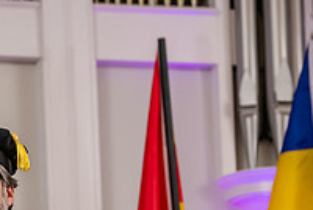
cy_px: 299
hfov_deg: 6.7
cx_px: -105
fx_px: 2647
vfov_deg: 4.5
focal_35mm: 304
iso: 1600
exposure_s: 1/200
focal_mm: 105
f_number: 5.6
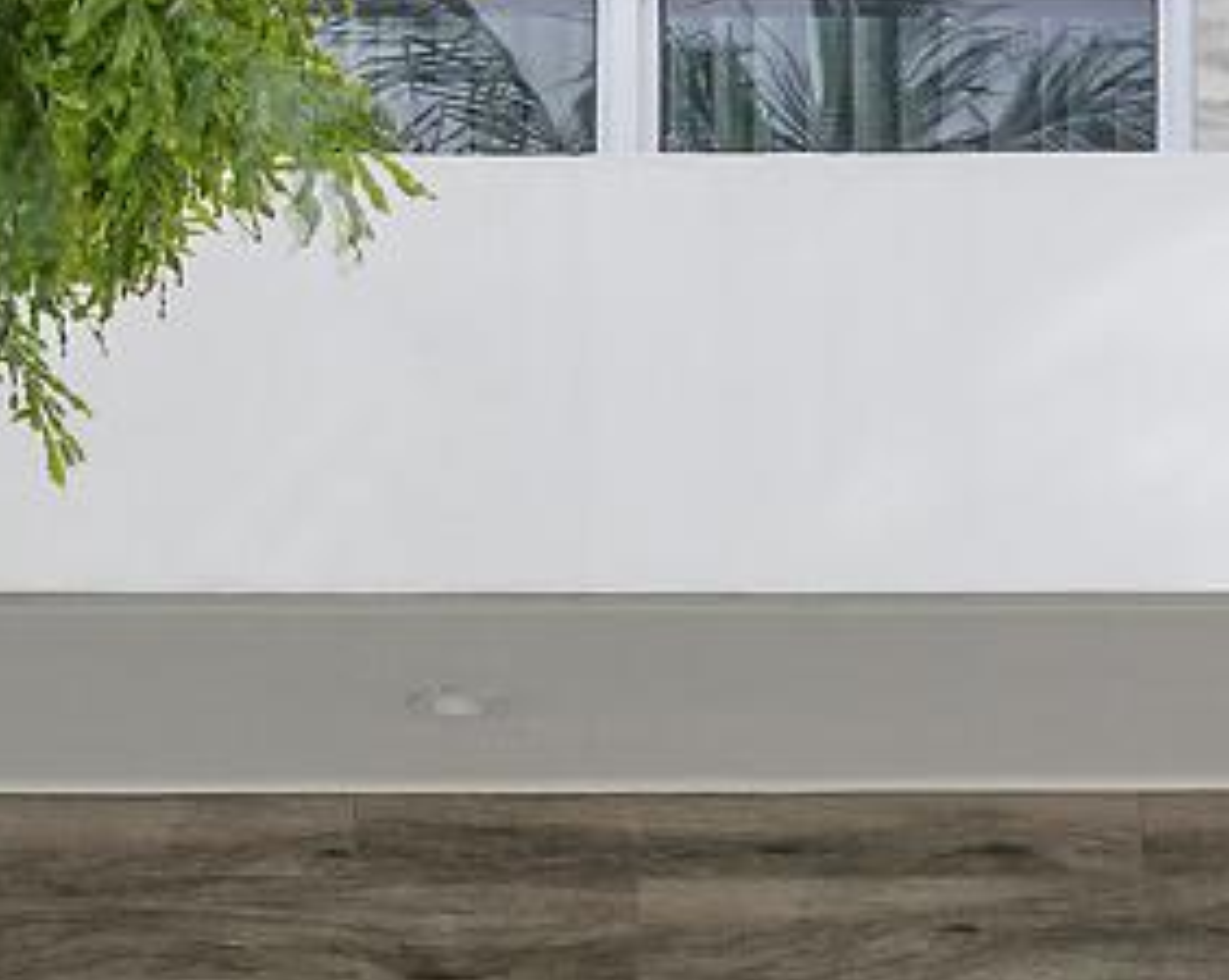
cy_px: 1903
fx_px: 4542
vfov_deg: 11.3
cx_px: 1634
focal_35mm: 125
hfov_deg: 14.7
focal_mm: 15
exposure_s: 1/25
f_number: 8
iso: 64
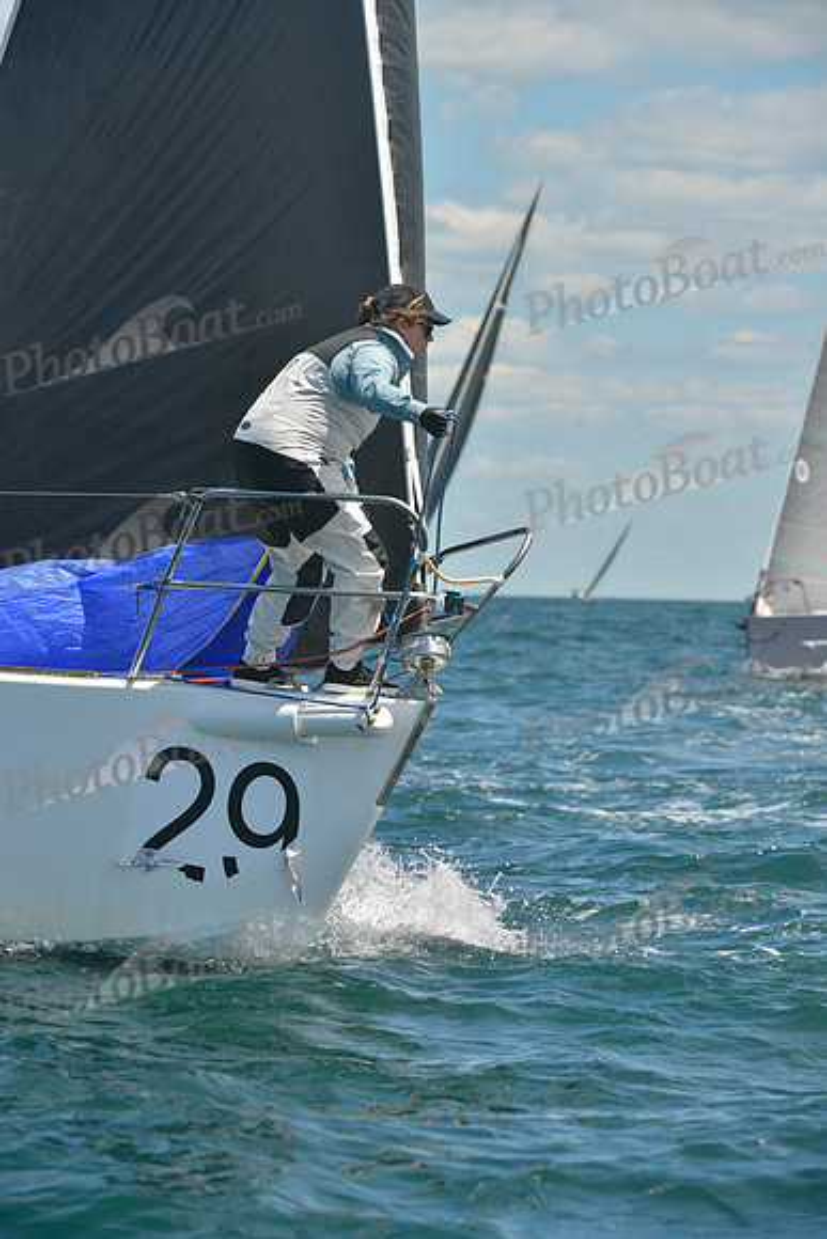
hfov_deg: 6.9
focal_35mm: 200
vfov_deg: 10.3
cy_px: 620
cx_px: 414
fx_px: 6887
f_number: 8
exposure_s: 1/800
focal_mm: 200
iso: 280
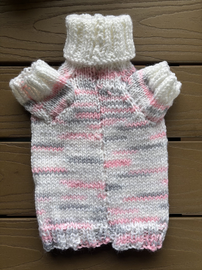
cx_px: 101
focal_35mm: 26
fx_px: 202
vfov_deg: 67.3
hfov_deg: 53.1
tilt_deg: -87.7
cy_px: 135
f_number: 1.6
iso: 50
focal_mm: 5.96
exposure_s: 1/373
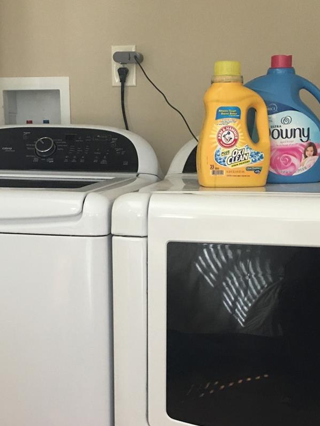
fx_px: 690
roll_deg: +0.3
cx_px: 154
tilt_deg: -13.4
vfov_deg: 34.0
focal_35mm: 56
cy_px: 289
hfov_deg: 26.1
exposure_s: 1/15
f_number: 2.2
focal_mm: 4.15
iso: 50
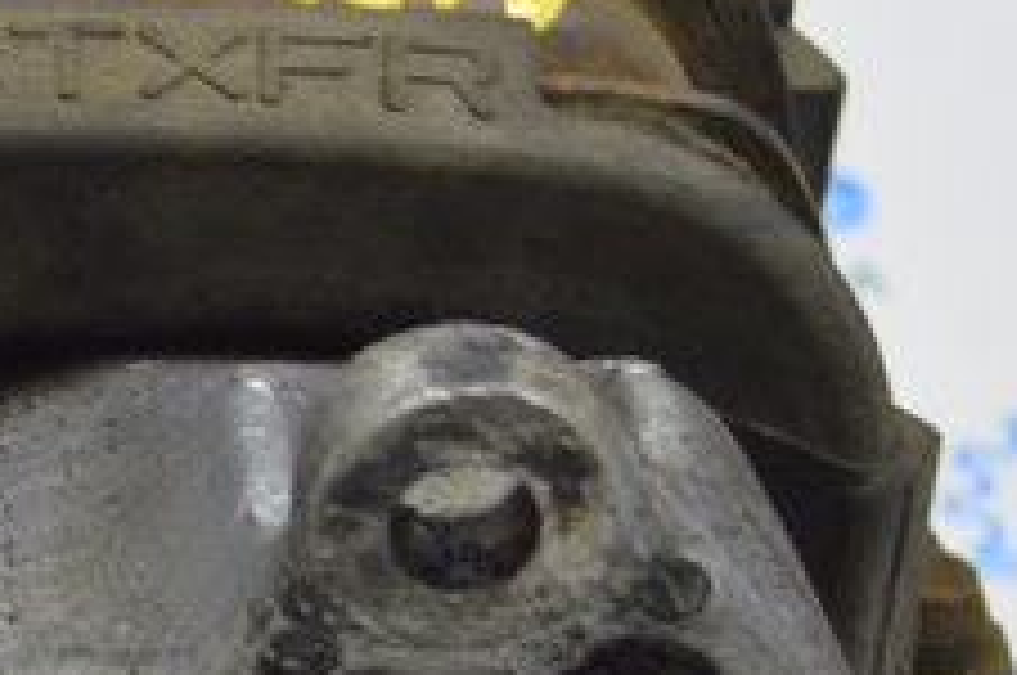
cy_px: 835
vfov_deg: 5.7
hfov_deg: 8.6
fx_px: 6721
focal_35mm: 238
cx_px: -198
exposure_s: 1/20
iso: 400
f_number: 5.6
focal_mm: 35
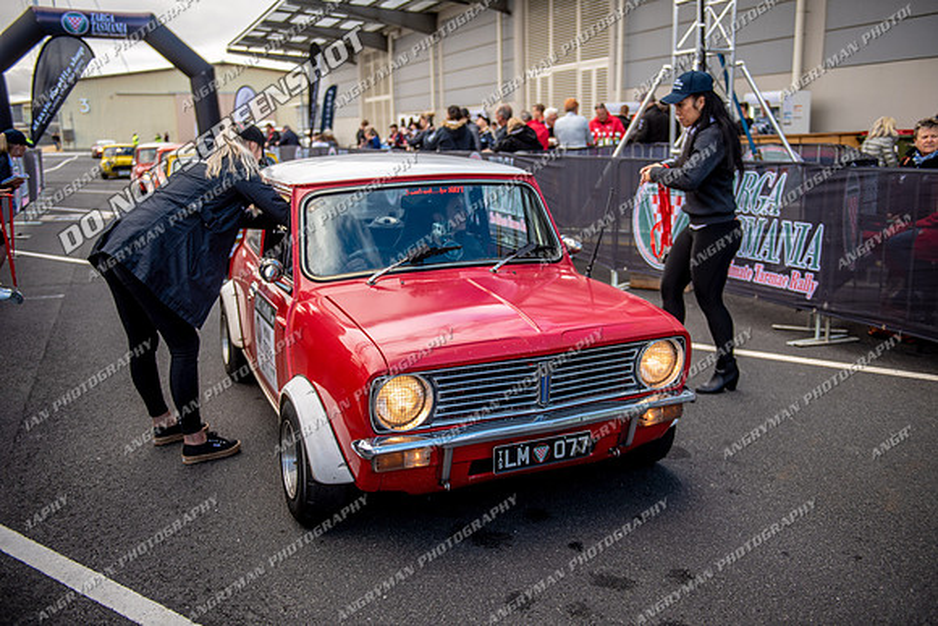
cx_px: 469
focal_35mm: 34
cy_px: 313
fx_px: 886
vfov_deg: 38.9
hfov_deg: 55.8
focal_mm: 34
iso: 110
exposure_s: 1/500
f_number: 2.8
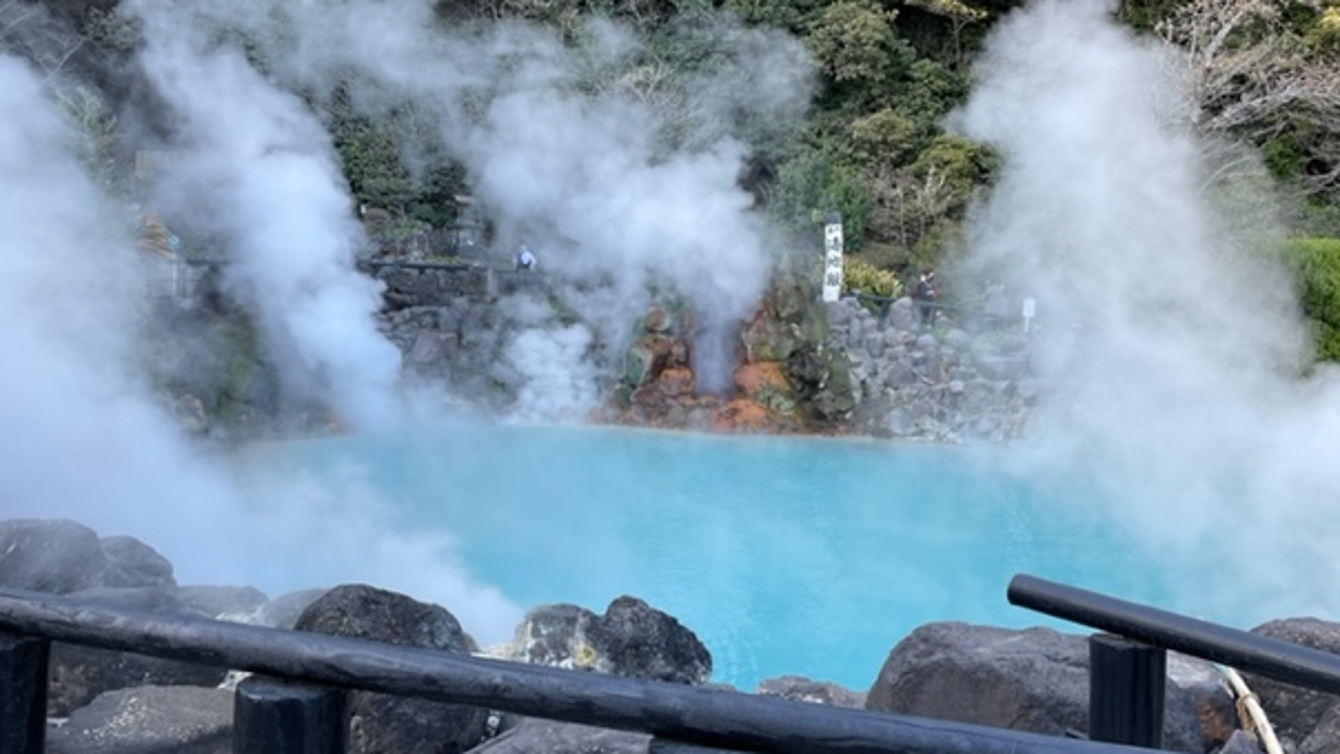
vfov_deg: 39.0
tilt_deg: -1.2
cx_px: 657
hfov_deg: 64.3
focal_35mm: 30
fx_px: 1066
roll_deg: -1.9
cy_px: 373
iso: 32
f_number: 1.6
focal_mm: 4.2
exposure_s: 1/161
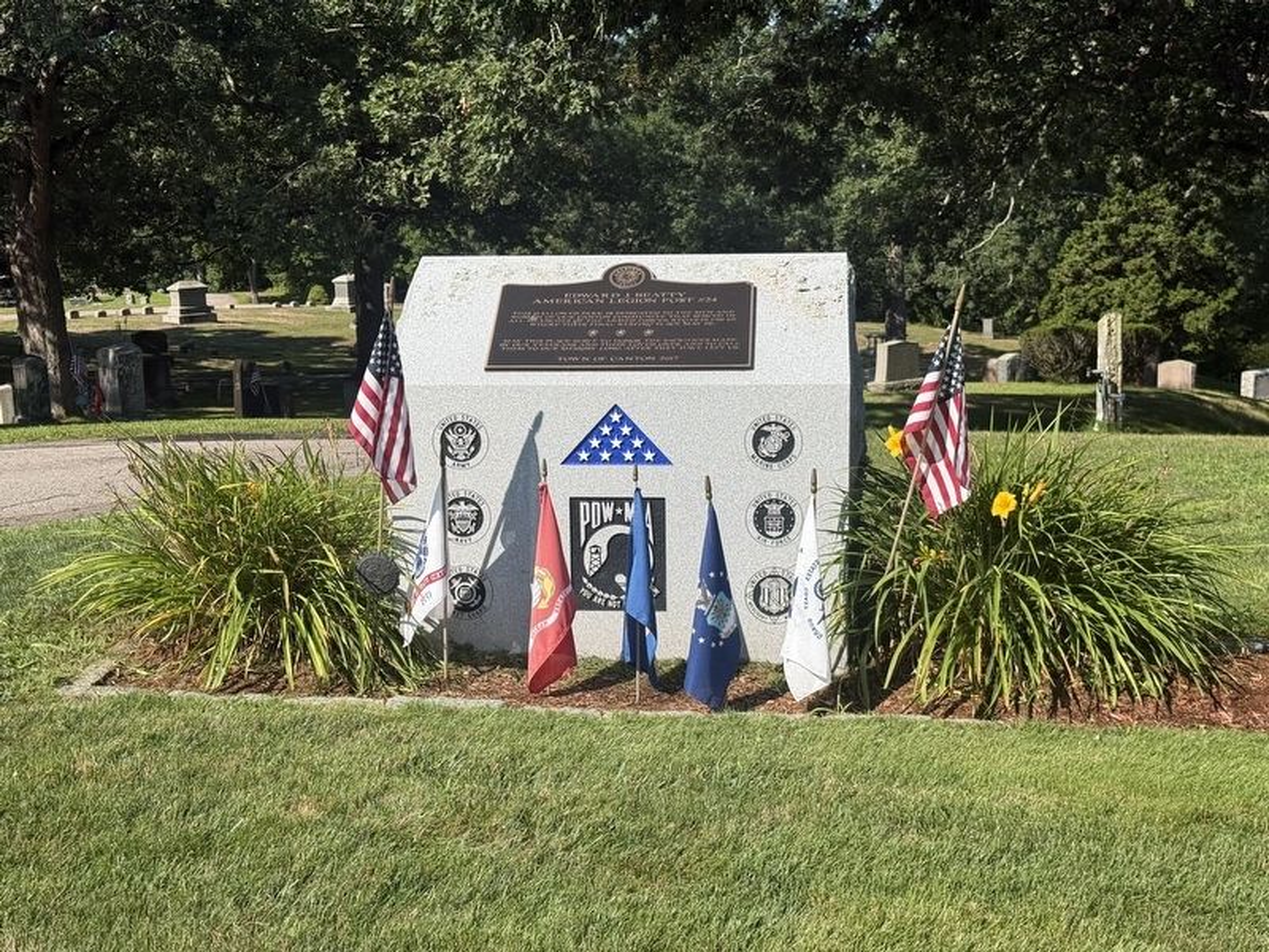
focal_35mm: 48
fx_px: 1760
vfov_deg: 30.3
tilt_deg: -10.5
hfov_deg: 39.7
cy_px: 476
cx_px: 634
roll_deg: +0.7
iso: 64
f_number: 1.78
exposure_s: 1/4878
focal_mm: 6.76
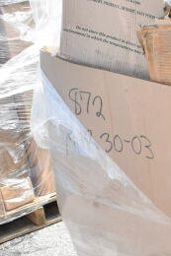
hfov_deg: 13.3
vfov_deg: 21.5
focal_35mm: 95
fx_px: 678
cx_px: 278
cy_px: 119
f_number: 13
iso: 1600
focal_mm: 18
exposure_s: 1/640
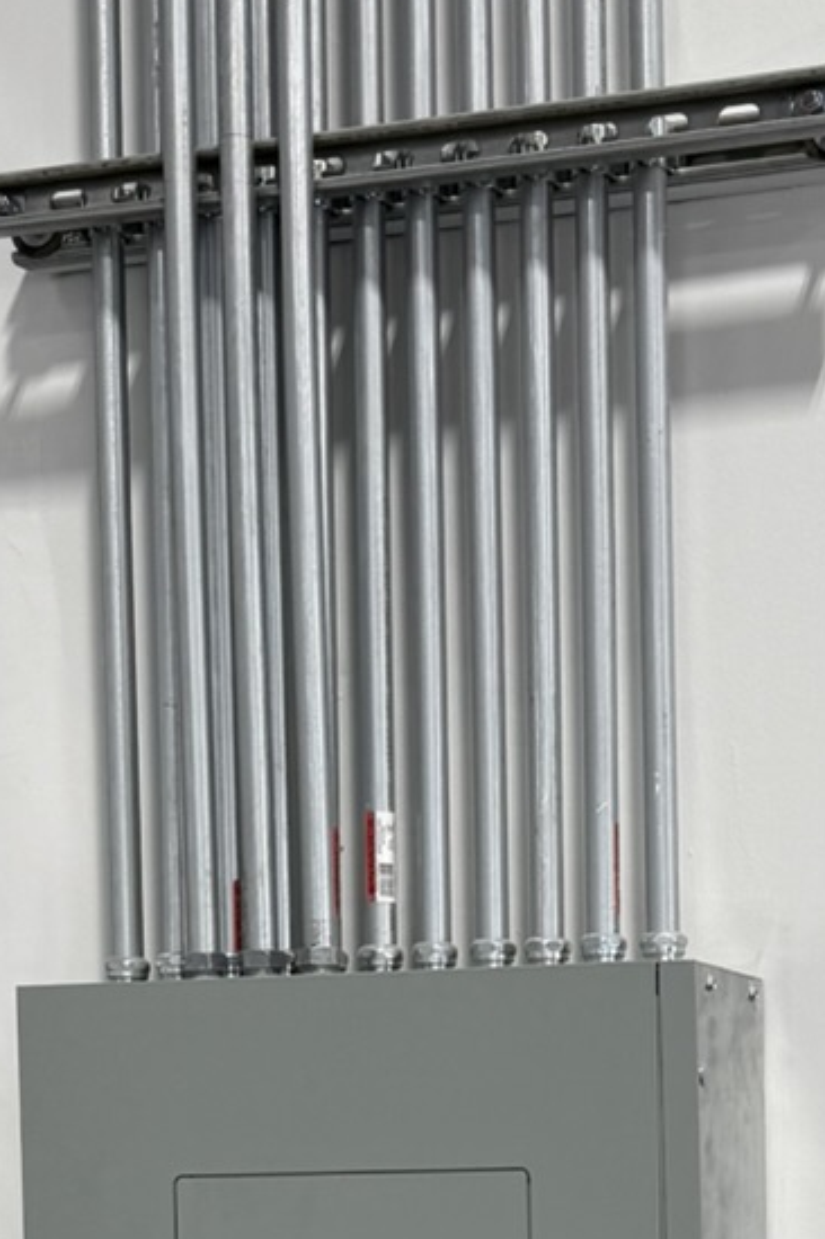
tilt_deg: -1.5
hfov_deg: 14.5
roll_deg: +0.7
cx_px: 782
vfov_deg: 20.7
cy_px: 1412
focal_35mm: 93
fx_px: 3201
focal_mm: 6.76
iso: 80
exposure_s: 1/120
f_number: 1.78
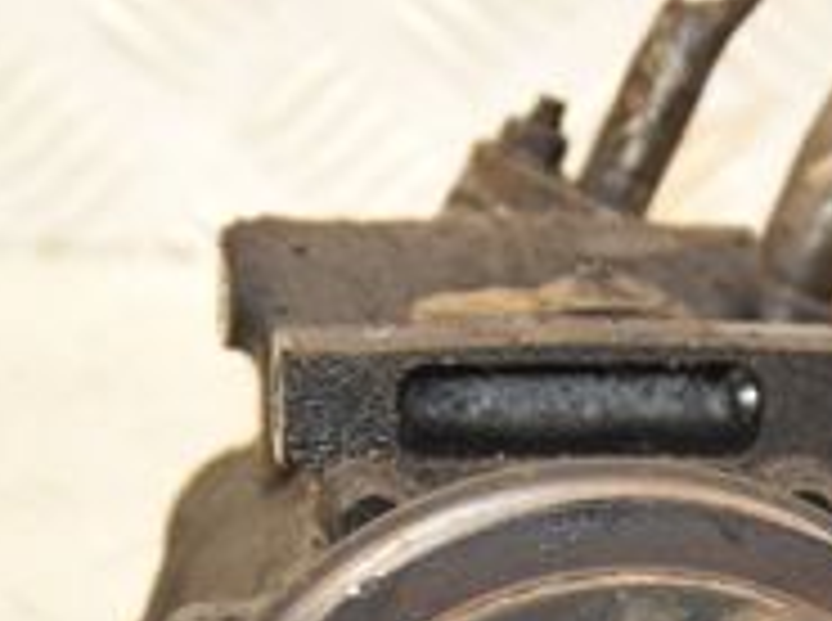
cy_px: 738
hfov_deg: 6.8
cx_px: 684
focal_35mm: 290
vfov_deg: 5.1
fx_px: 6957
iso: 1600
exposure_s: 1/200
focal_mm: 58
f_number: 5.6
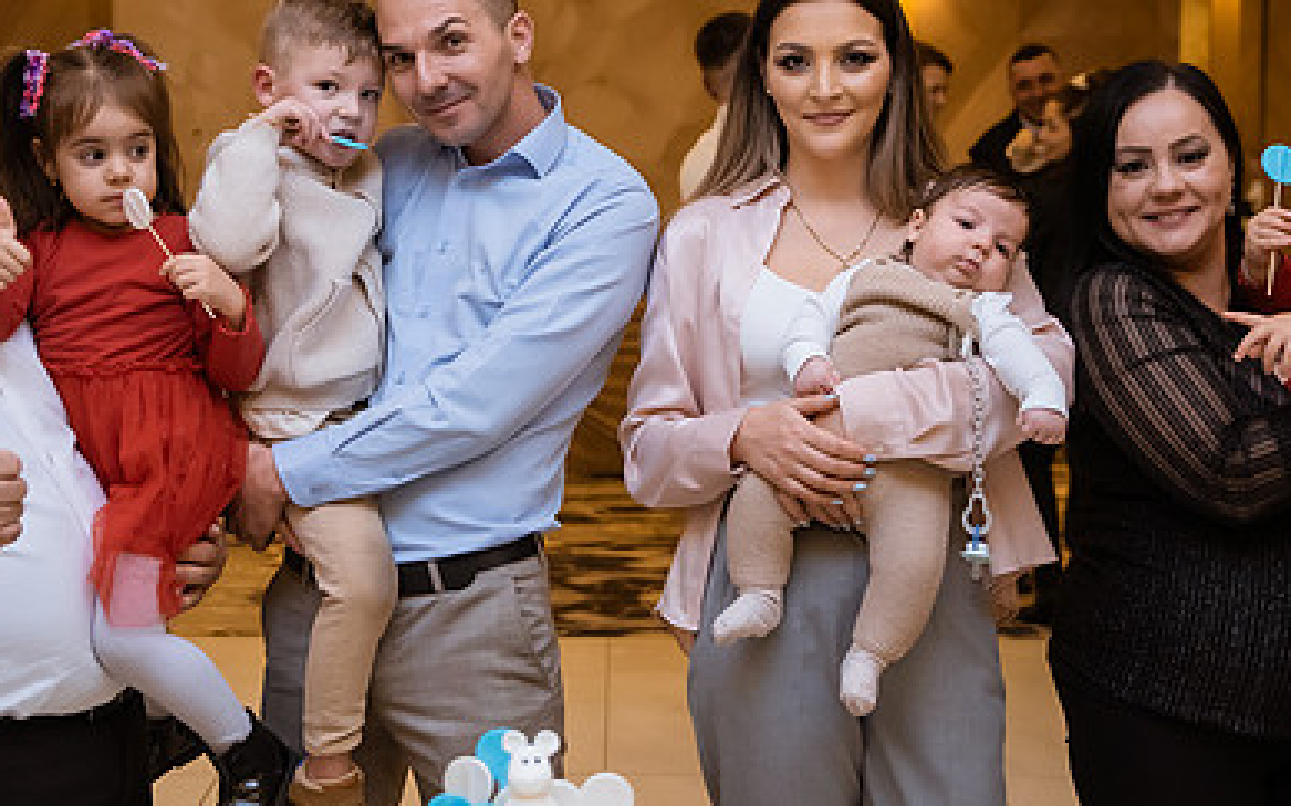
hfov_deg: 32.5
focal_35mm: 63
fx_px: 2216
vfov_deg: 20.6
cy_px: 365
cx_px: 597
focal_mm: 36
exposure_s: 1/160
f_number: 2.8
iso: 1600
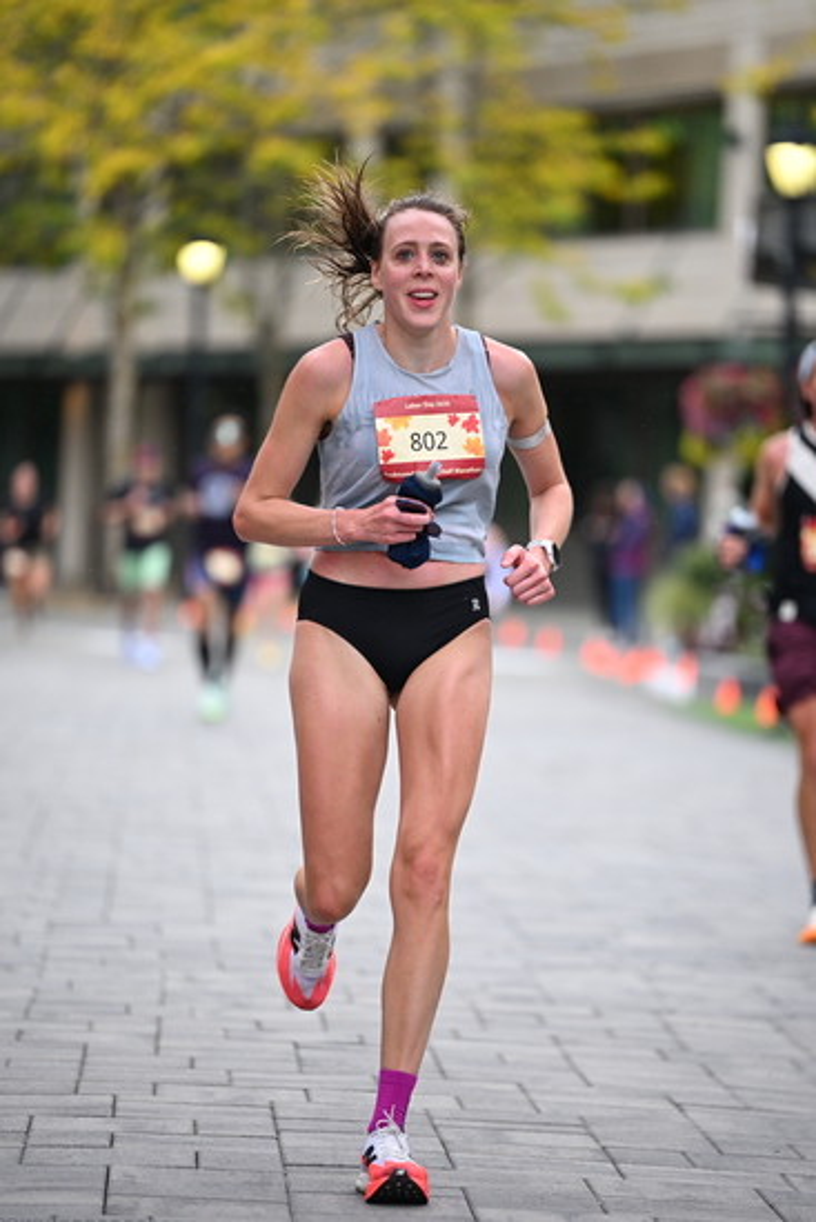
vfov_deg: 11.1
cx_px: 408
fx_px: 6286
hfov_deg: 7.4
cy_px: 611
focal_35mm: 185
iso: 1000
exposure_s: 1/1600
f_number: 2.8
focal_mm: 185
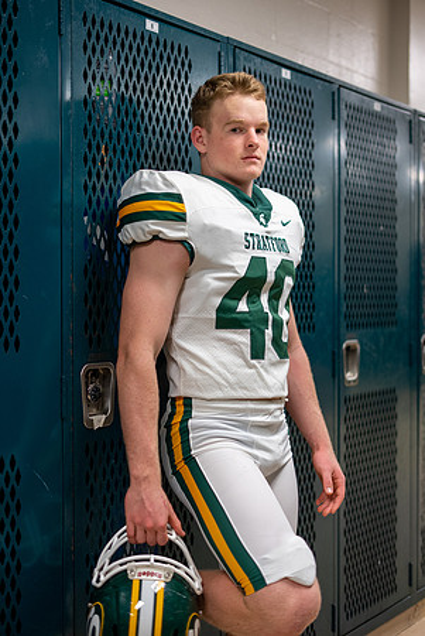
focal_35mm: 50
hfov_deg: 27.1
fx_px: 883
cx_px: 212
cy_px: 318
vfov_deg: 39.6
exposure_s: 1/160
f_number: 1.8
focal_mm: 50
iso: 500
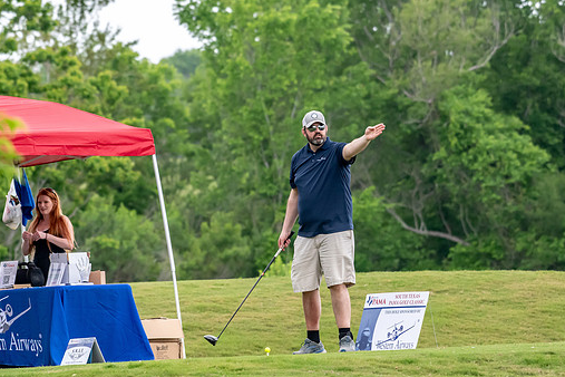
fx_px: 7266
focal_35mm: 463
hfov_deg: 4.5
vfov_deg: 3.0
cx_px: 264
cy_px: 170
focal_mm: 270
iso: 1800
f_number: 5.6
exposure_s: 1/2000
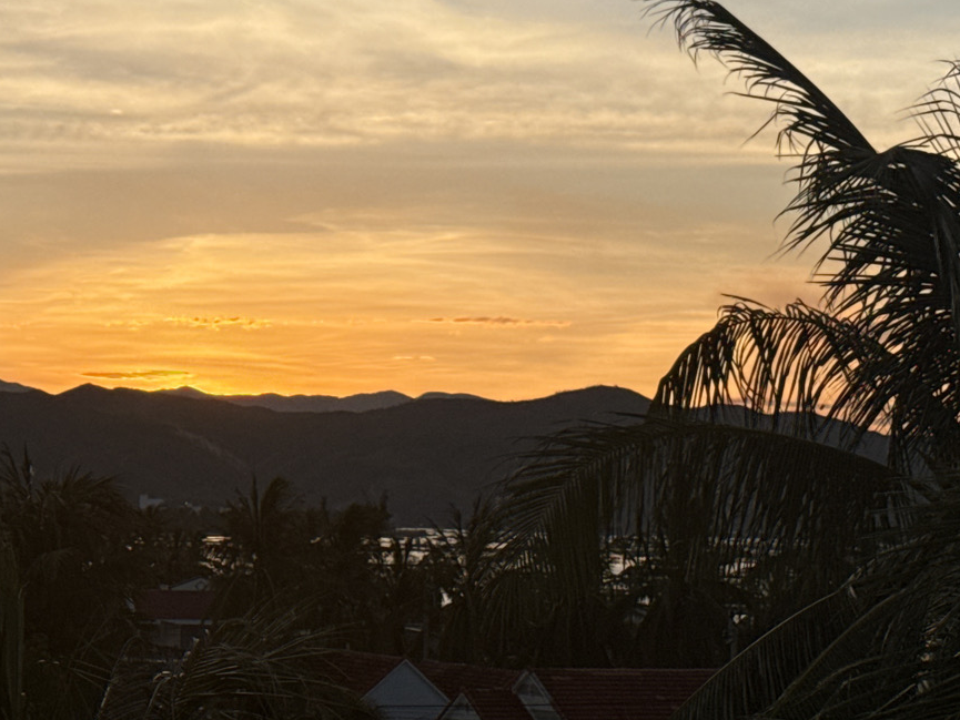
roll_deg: -1.7
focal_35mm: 111
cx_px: 243
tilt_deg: +6.6
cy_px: 169
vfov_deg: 13.3
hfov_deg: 17.6
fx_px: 3079
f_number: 1.78
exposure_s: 1/3891
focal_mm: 6.76
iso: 80
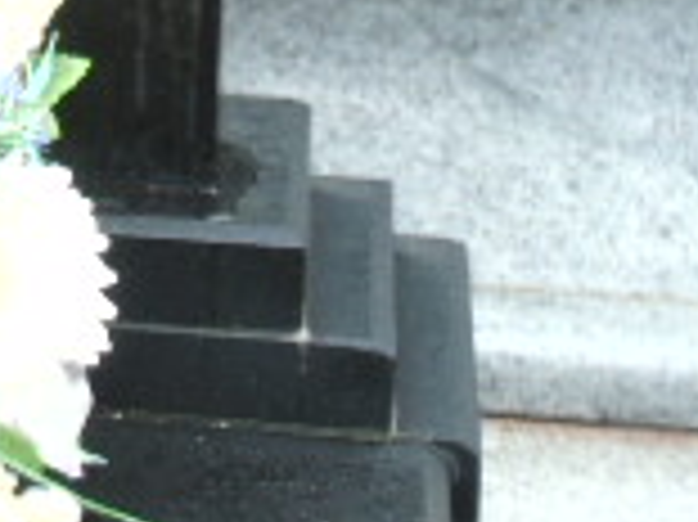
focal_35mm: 190
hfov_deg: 9.8
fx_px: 3828
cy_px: -446
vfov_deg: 7.6
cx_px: -608
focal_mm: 8.2
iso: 80
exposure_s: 1/80
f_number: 4.1
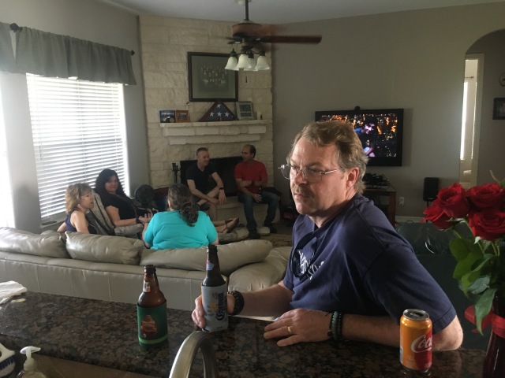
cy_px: 189
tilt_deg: -8.4
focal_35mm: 29
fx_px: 423
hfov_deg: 61.7
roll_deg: +3.2
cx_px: 252
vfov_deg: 48.2
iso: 200
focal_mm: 4.15
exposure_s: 1/17
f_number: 2.2
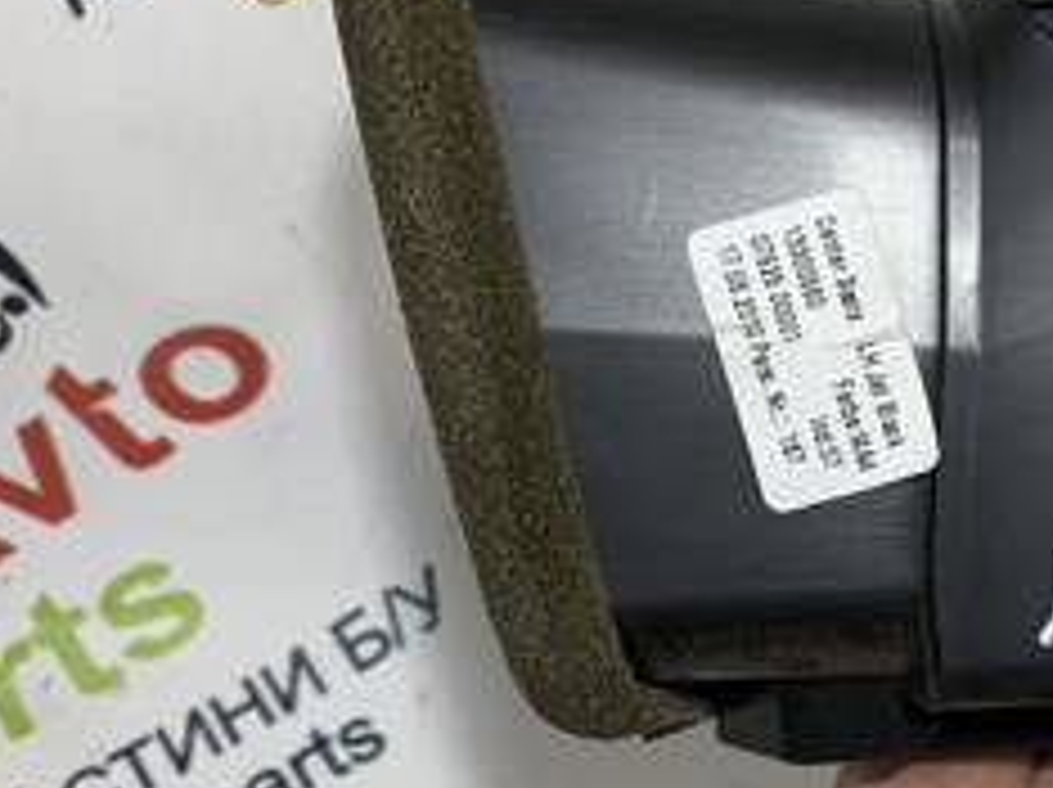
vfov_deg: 20.6
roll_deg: -2.7
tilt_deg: -36.7
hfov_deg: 26.0
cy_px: 511
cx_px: 1053
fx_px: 2158
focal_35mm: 71
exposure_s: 1/105
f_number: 1.8
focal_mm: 4.25
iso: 80
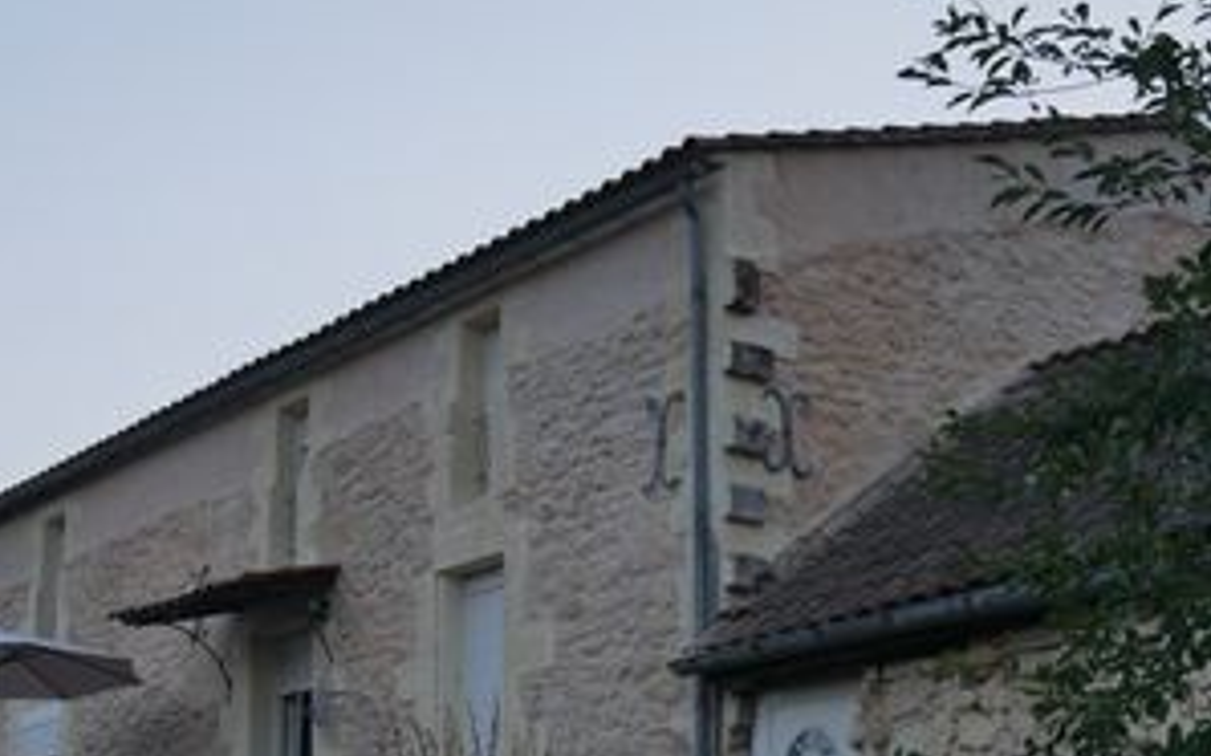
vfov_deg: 16.6
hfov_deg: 26.4
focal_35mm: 77
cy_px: 766
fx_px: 2540
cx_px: 293
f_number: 4
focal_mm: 18
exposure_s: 1/125
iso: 200
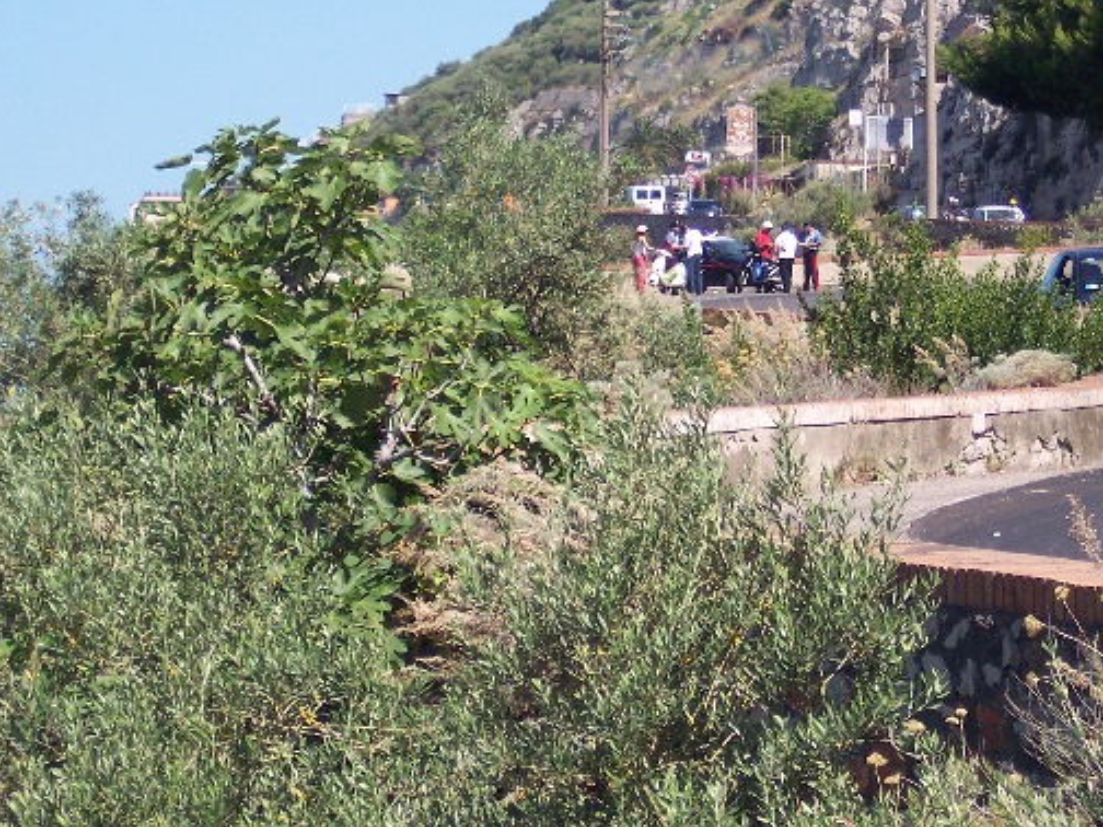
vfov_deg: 8.2
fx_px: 5767
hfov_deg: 10.9
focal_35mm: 181
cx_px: 825
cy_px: 195
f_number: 4.8
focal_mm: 24
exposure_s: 1/700
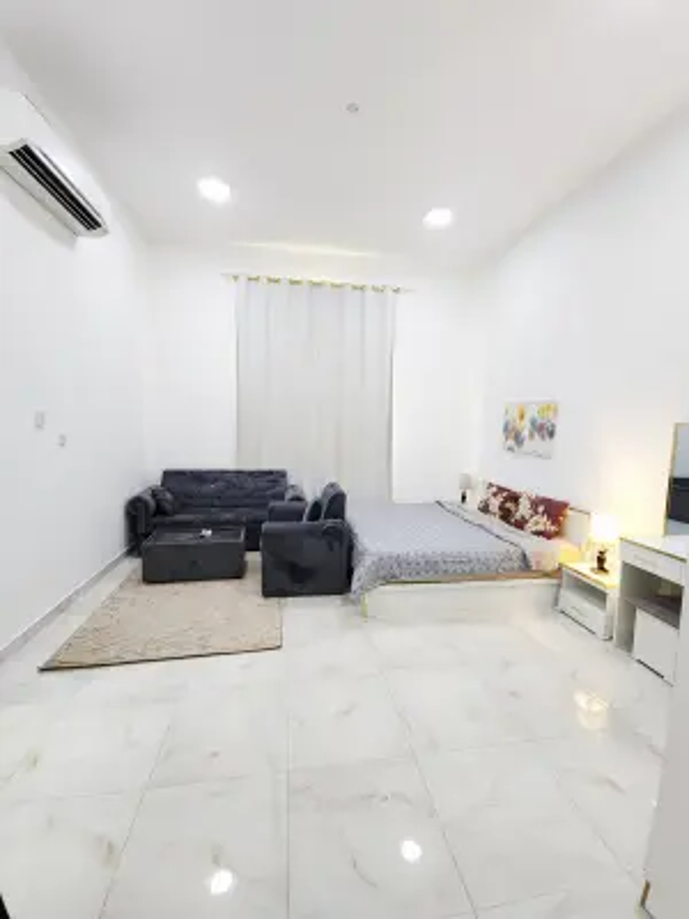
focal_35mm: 13
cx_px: 344
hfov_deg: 89.9
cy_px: 460
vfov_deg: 106.2
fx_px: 345
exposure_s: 1/50
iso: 400
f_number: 2.2
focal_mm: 2.2
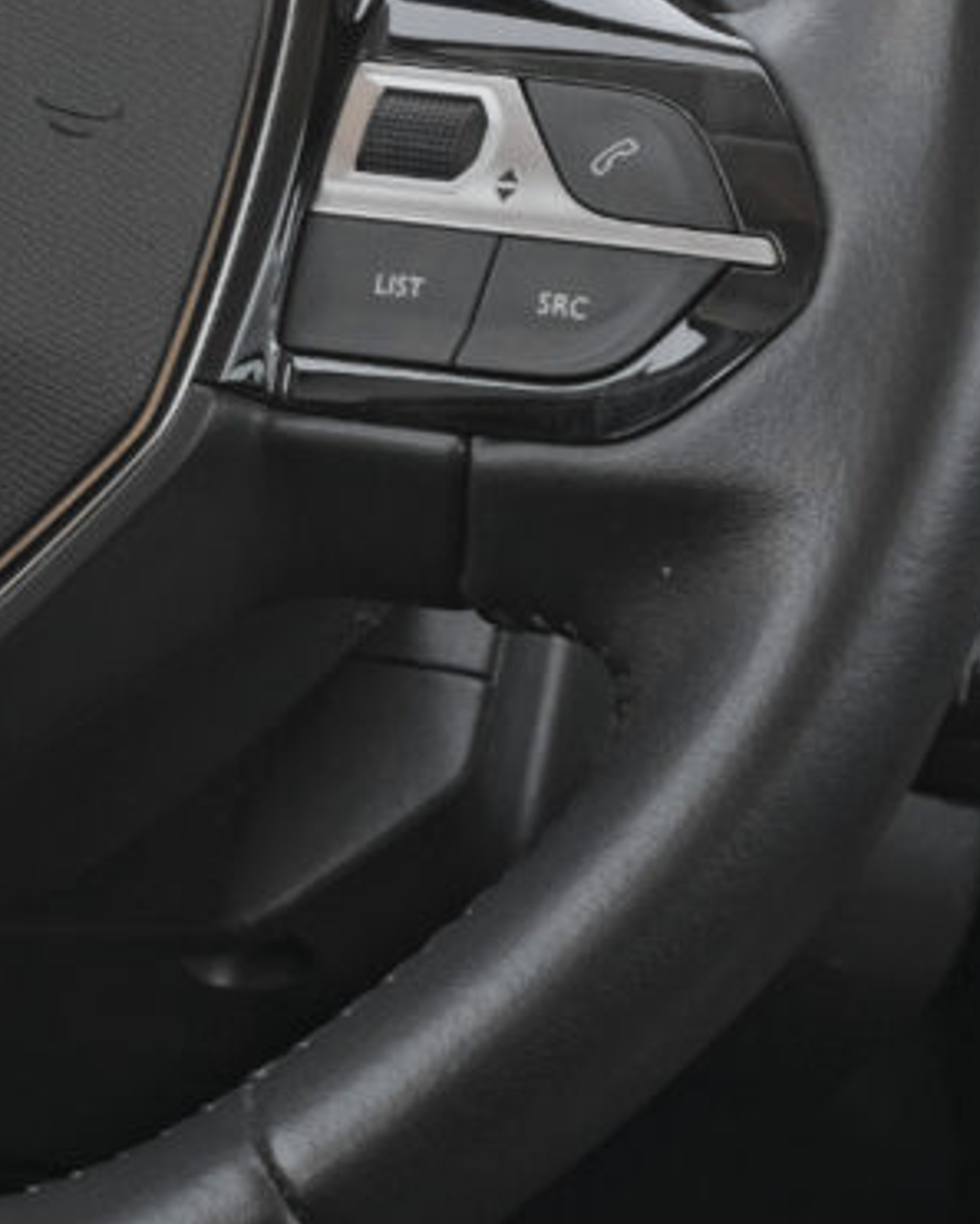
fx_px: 6378
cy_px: 163
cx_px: -610
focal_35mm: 176
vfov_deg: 10.9
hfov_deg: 8.5
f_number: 5.6
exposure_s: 1/400
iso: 2000
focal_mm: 45
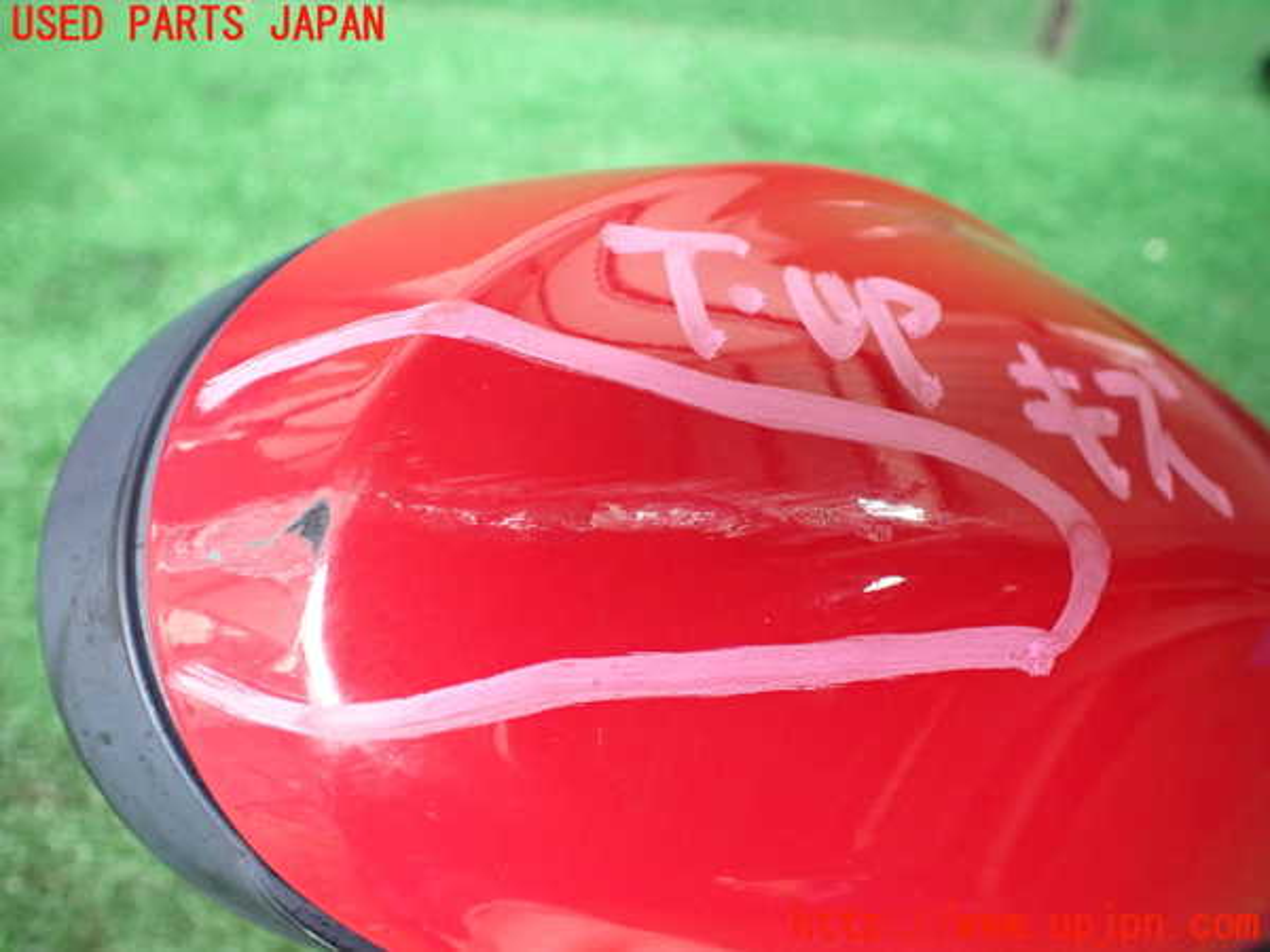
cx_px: 635
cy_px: 476
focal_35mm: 30
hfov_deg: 60.0
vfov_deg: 46.8
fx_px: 1101
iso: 640
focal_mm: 5.4
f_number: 2.3
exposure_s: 1/125
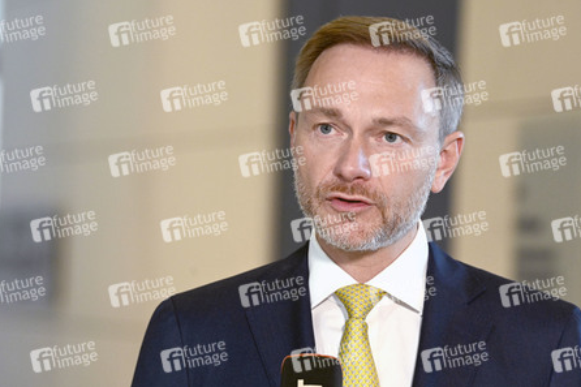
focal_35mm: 202
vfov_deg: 6.8
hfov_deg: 10.2
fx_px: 3259
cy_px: 194
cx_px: 290
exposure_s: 1/200
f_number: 5.6
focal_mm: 200
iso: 6400
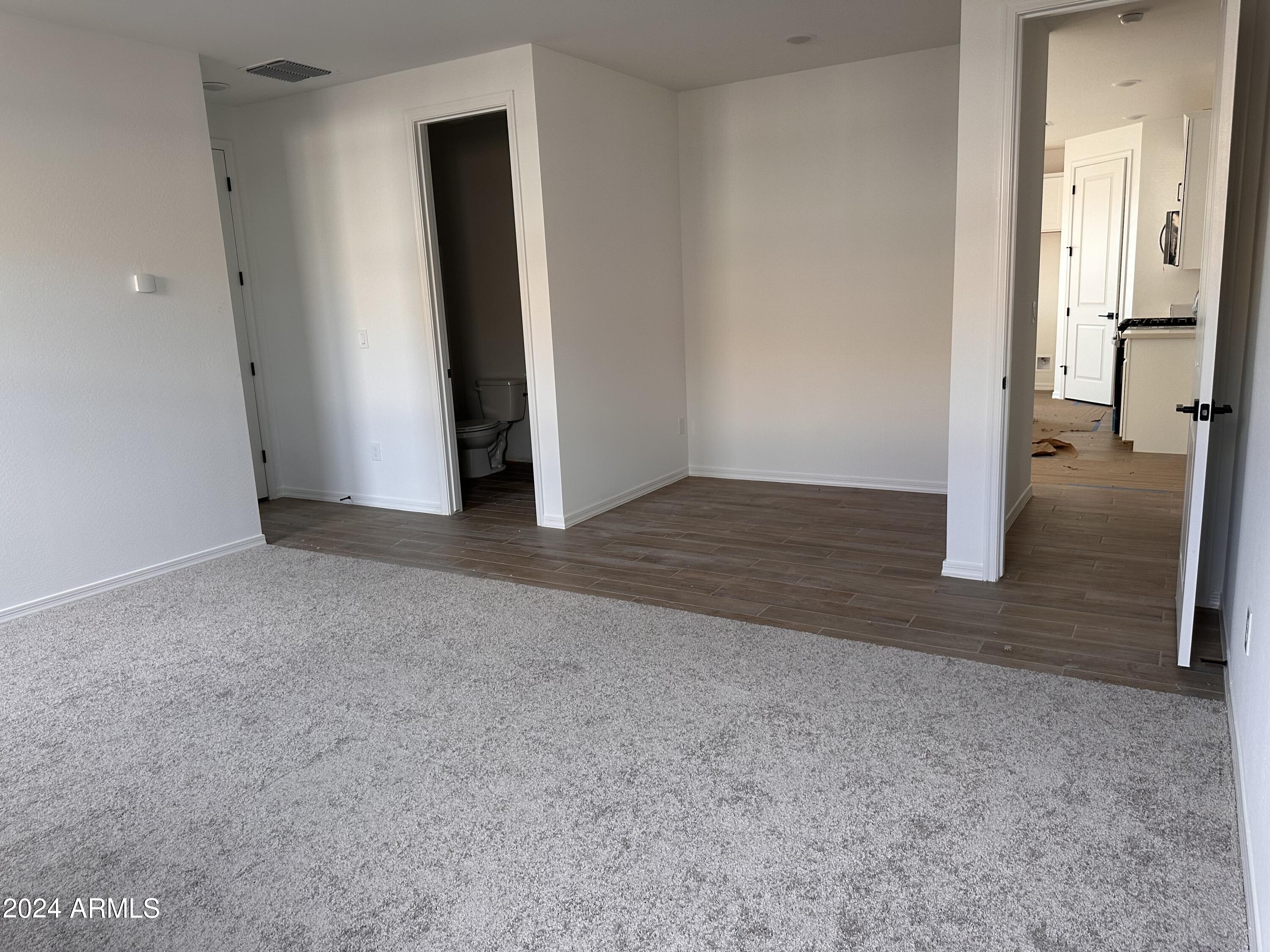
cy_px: 476
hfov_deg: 71.6
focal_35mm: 24
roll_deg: +2.5
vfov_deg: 56.8
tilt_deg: -11.6
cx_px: 635
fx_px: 881
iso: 160
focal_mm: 6.86
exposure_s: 1/121
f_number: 1.78
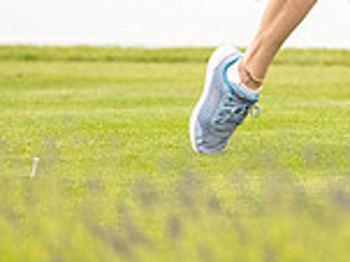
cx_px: 287
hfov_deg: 2.3
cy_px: -211
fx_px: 8678
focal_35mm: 859
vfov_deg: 1.7
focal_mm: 300
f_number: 4
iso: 500
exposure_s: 1/1000
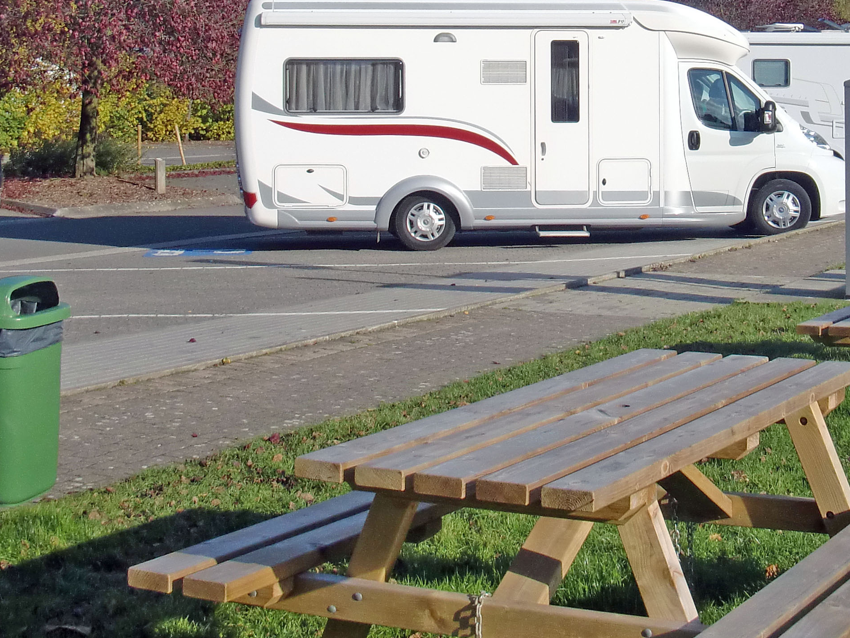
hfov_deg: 24.3
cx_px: 557
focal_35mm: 80
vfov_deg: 18.1
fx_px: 1964
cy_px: 50
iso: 64
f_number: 3.9
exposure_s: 1/800
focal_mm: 6.66
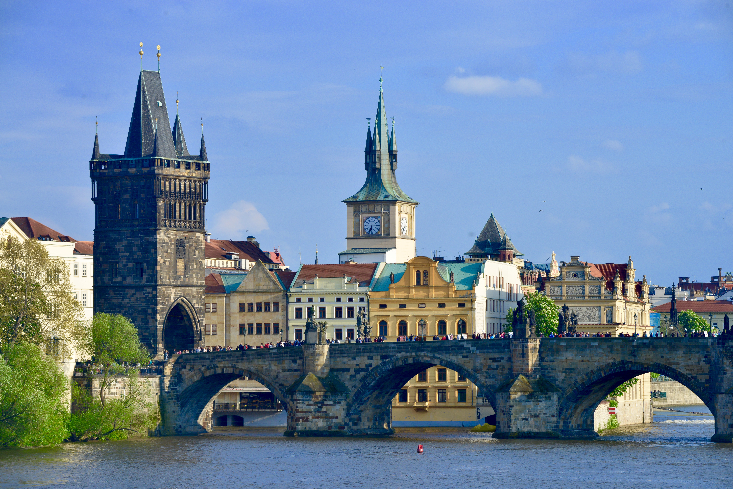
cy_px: 244
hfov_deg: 13.7
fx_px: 3055
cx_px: 366
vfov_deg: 9.2
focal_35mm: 150
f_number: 11
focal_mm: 150
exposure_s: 1/500
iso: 500
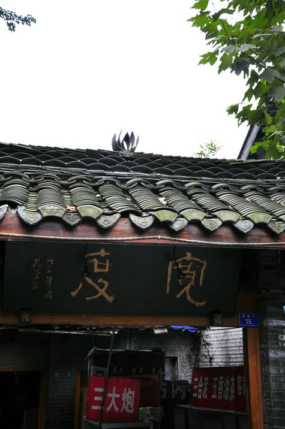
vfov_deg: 37.9
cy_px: 214
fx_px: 626
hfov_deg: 25.7
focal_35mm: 52
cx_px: 142
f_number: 5
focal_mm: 35
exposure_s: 1/100
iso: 200
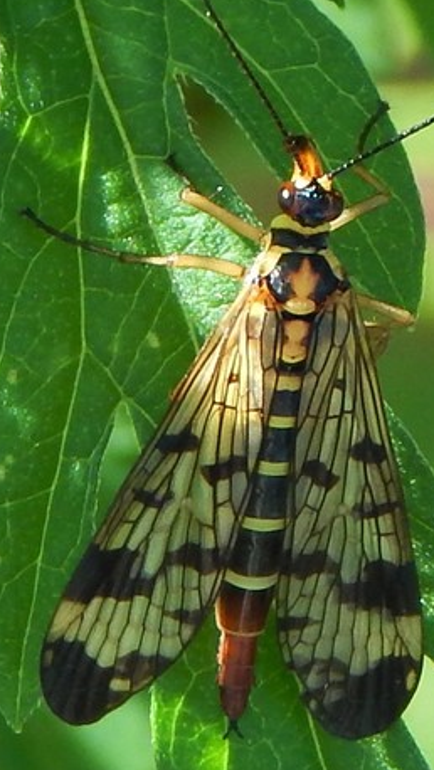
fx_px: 4721
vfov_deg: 9.3
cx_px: 286
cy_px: 328
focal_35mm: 231
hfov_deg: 5.3
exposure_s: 1/125
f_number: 4.6
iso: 125
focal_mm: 20.5
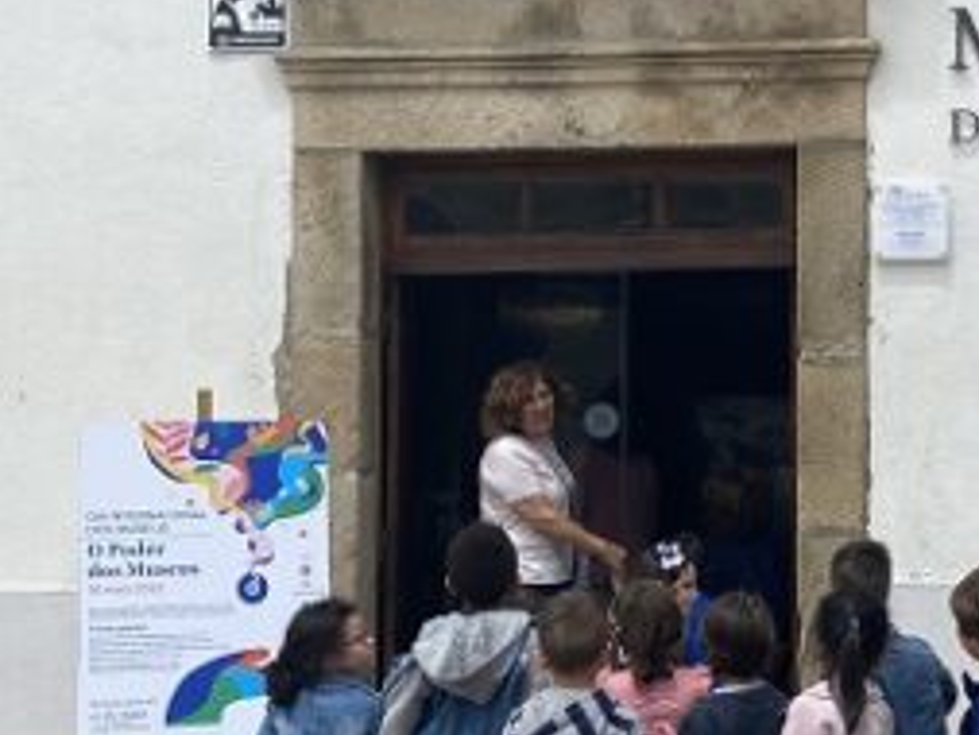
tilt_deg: +4.5
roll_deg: +0.6
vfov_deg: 19.1
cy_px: 257
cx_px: 828
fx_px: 2179
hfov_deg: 24.8
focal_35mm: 77
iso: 32
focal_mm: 4.25
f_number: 1.8
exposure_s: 1/4115
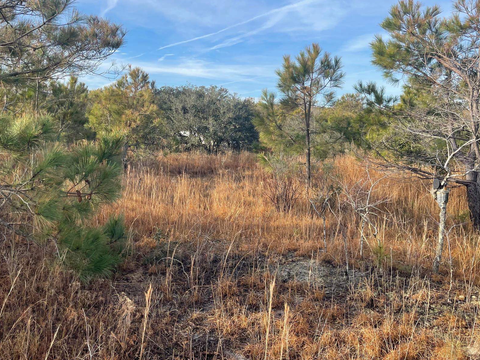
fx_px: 458
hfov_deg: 55.1
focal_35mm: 33
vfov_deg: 42.8
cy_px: 149
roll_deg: -2.1
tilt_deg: +0.1
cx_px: 206
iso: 32
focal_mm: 5.1
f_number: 1.6
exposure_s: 1/1689
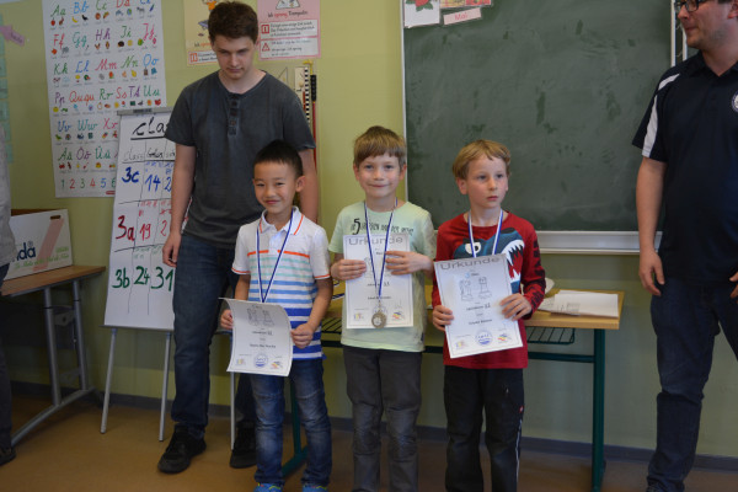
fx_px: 830
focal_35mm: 40
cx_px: 369
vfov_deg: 33.0
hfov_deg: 47.9
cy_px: 246
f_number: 4.2
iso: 400
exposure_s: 1/80
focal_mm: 27
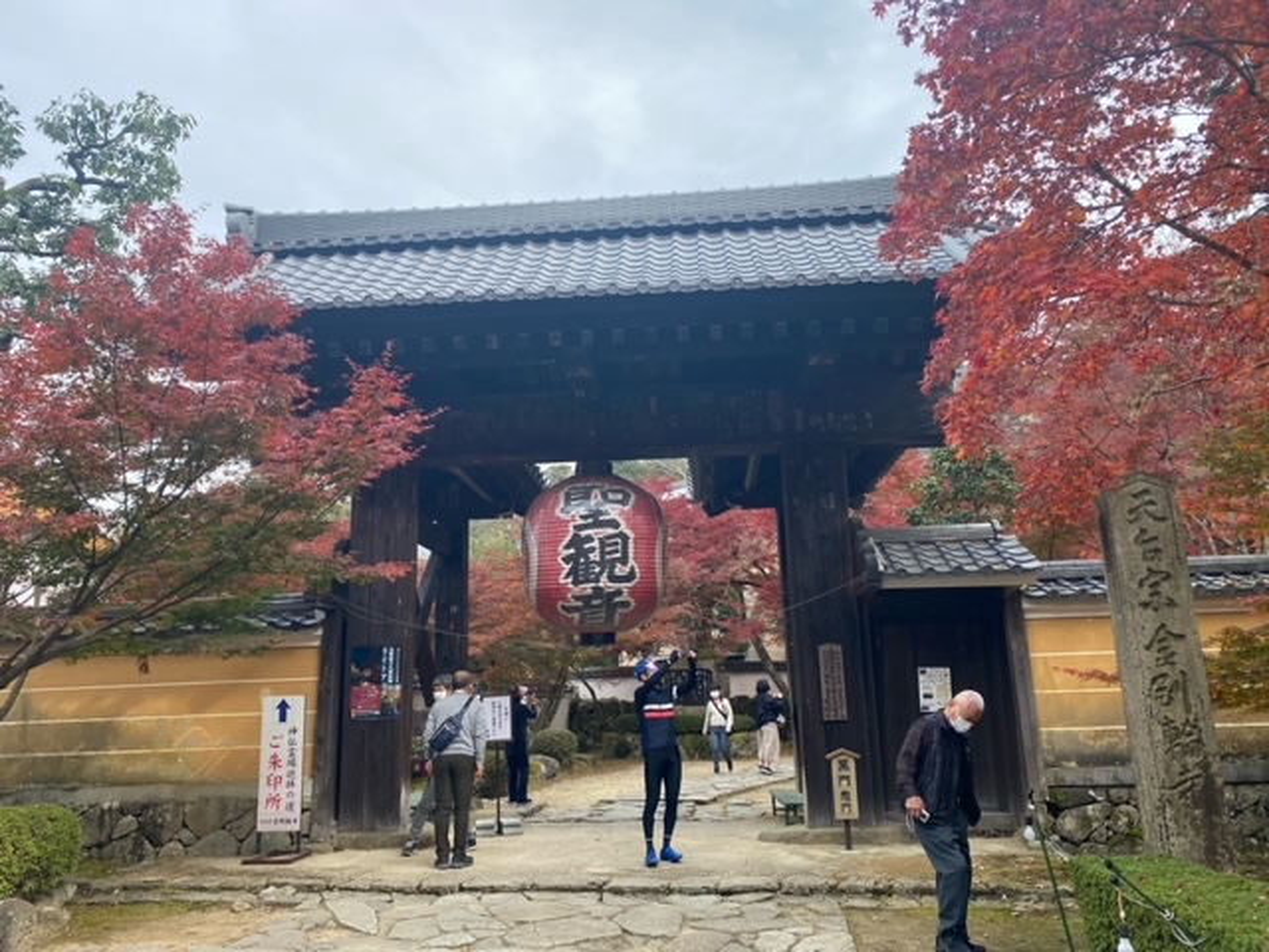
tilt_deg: +11.9
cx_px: 634
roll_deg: +1.5
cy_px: 476
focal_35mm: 26
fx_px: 953
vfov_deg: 53.1
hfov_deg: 67.3
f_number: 1.8
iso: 32
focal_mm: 4.25
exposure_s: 1/724
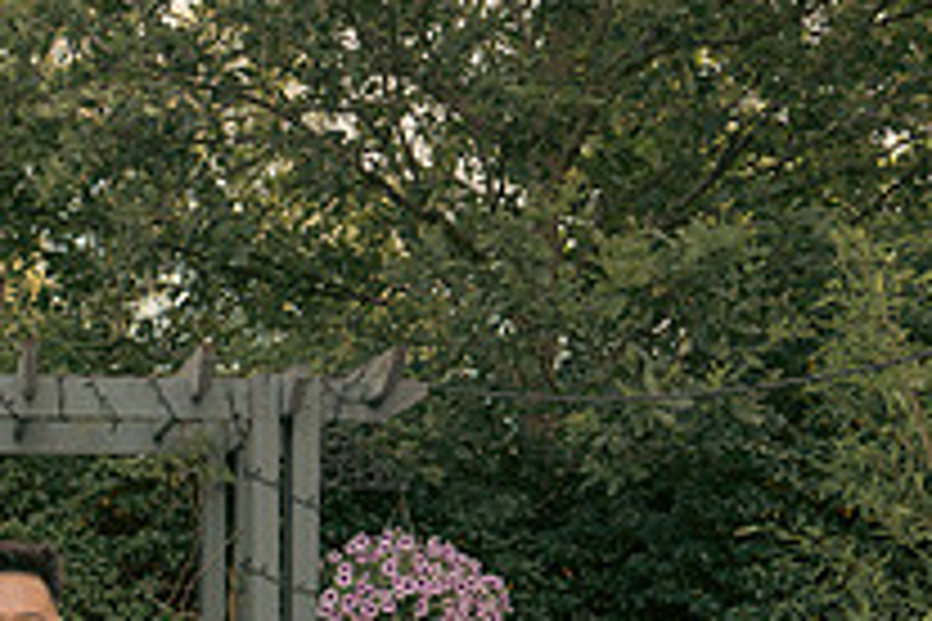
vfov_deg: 15.5
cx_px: -54
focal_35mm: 84
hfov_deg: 23.0
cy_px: 785
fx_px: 2174
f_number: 5.6
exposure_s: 1/160
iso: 200
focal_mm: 30
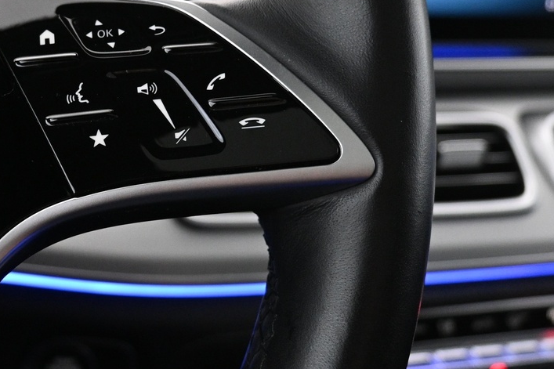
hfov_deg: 35.1
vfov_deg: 24.1
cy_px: 60
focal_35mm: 55
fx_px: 846
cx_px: 112
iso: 1600
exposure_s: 1/25
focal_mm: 16
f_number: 3.5
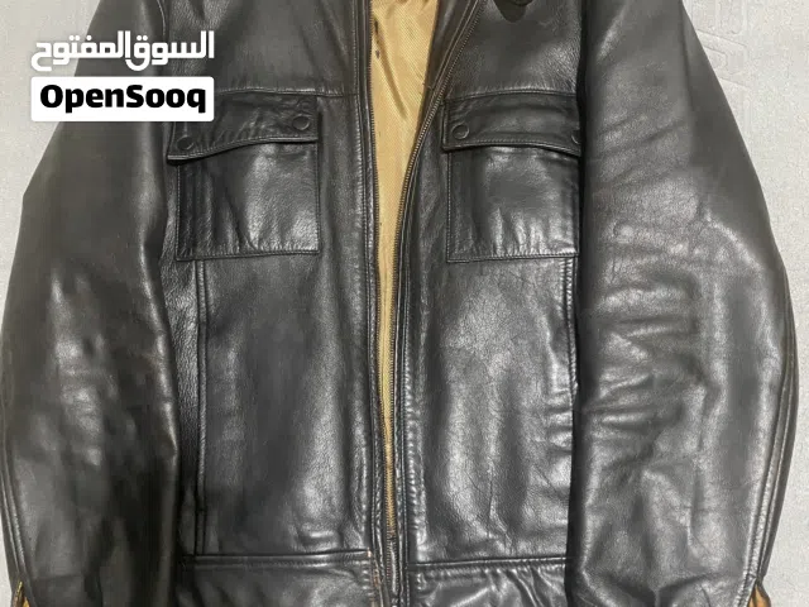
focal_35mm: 26
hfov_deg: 67.3
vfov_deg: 53.1
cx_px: 404
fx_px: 608
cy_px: 304
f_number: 1.8
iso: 500
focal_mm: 4.25
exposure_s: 1/33
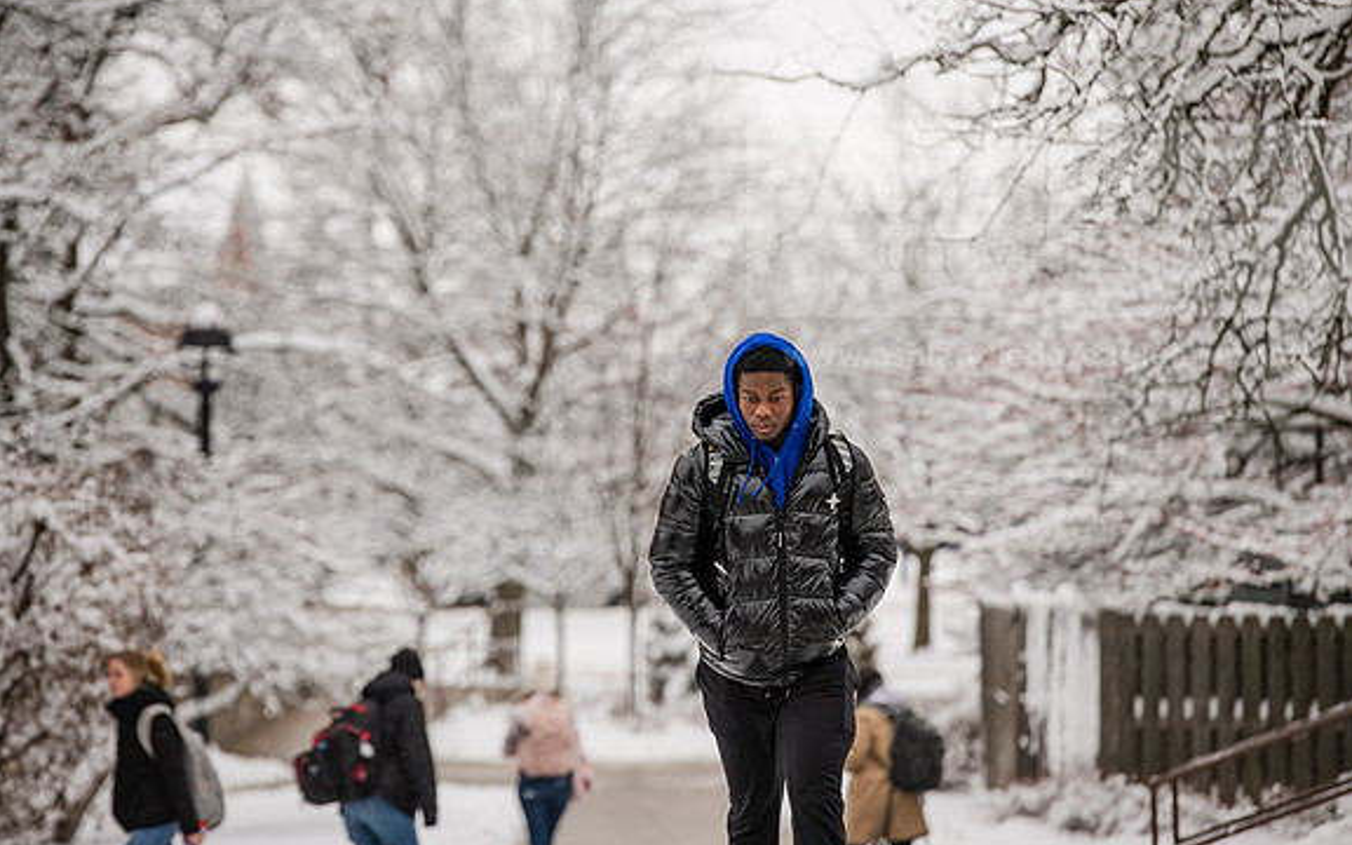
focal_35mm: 195
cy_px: 405
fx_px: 7185
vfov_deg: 6.7
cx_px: 676
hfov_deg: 10.7
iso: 160
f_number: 4
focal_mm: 190
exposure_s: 1/500
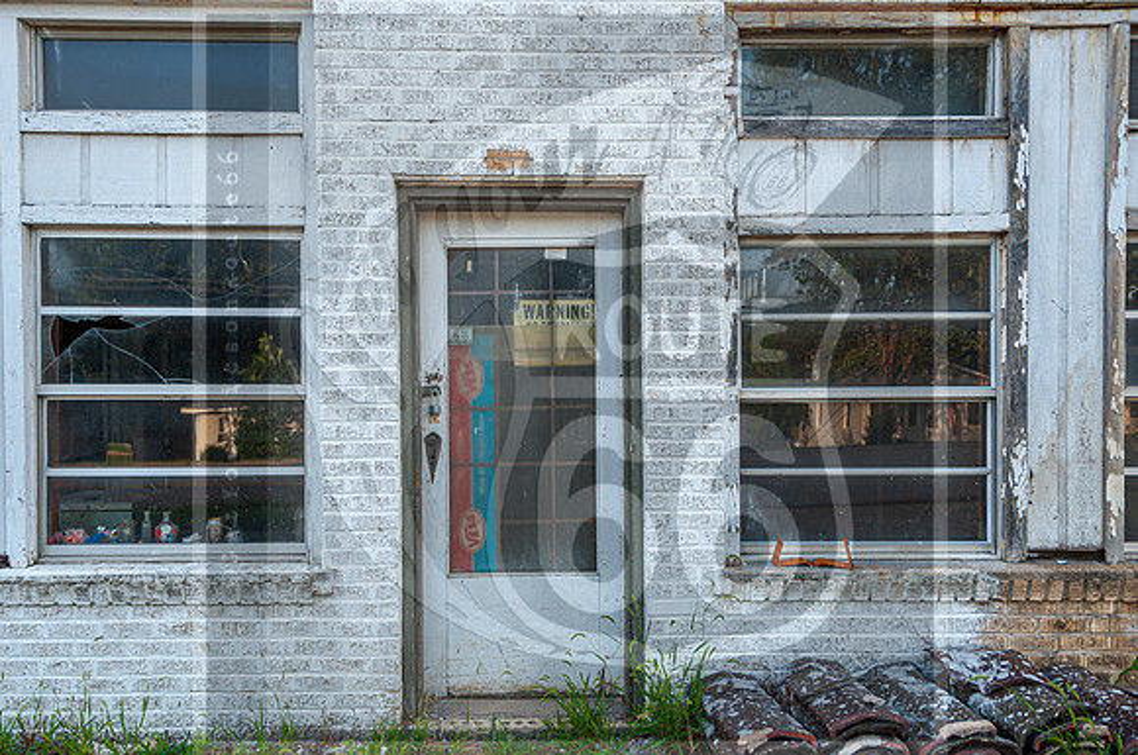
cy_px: 378
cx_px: 569
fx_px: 881
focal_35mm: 28
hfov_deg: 65.7
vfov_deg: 46.4
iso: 100
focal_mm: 18
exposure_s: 1/80
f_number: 4.5
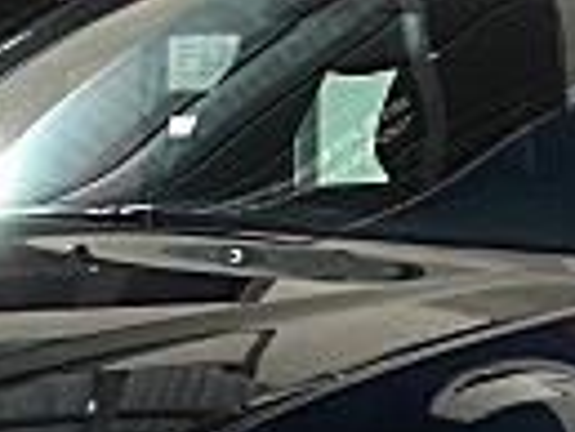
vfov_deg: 8.2
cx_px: 98
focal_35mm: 178
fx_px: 2959
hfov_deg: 11.1
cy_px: 566
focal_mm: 6.3
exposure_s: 1/800
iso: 50
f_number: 2.8
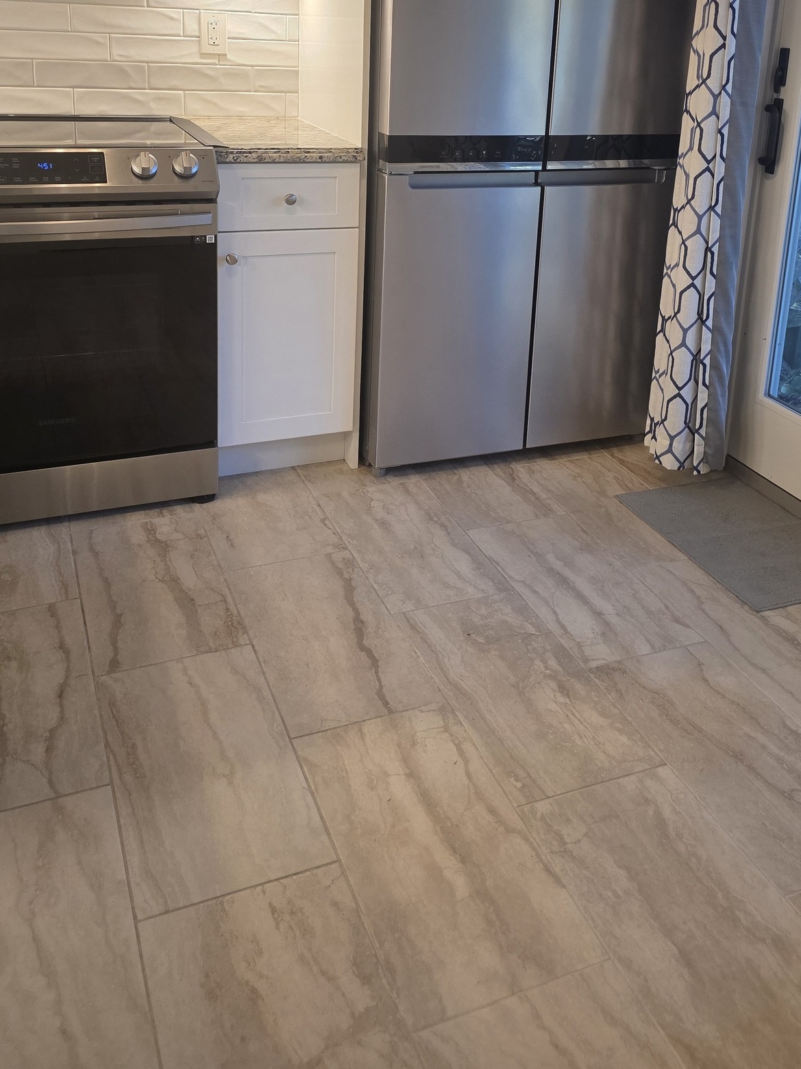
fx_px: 1049
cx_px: 447
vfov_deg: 51.9
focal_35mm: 34
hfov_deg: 41.7
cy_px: 285
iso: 200
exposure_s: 1/120
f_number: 1.7
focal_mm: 6.3
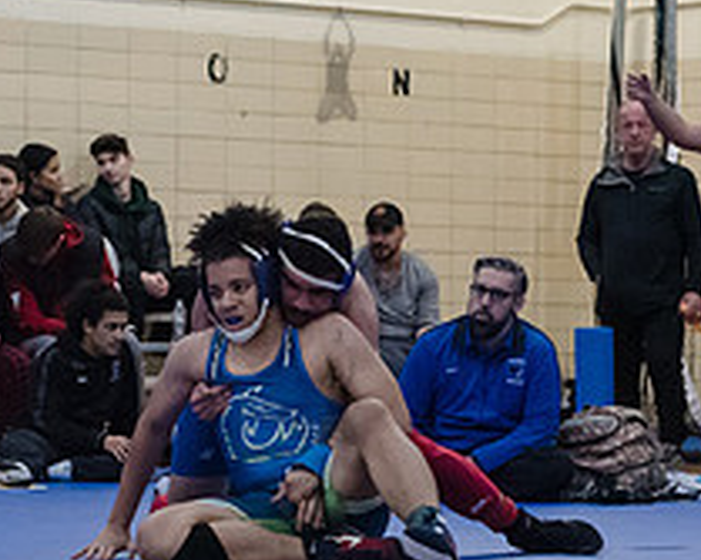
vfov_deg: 8.4
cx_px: 335
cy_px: 387
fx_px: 3795
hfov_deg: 10.6
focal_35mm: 183
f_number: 3.2
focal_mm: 70
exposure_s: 1/400
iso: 8000
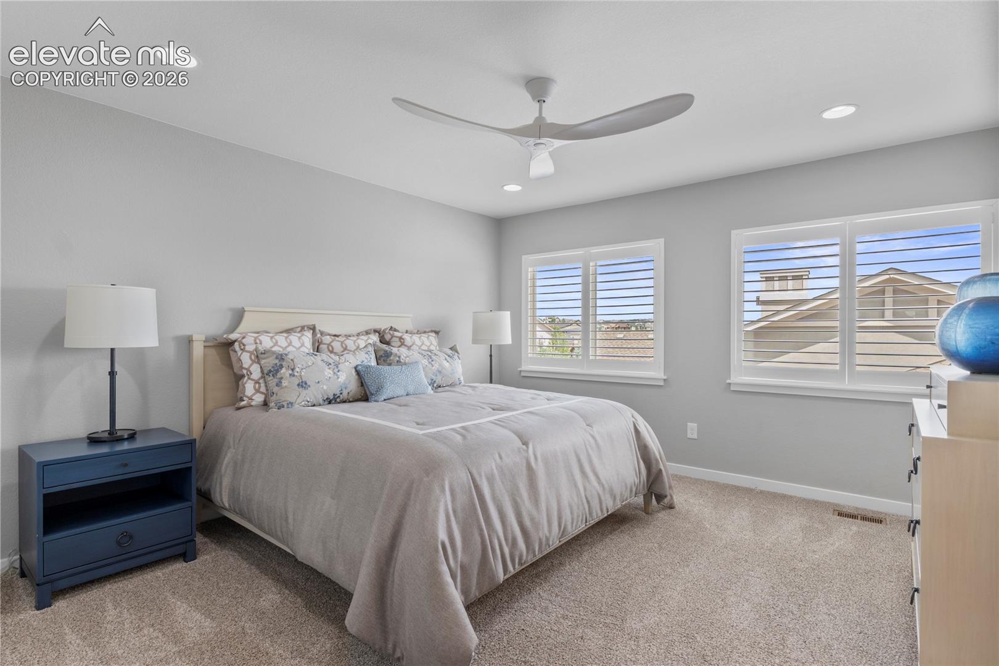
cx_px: 500
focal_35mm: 18
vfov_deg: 68.7
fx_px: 487
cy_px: 333
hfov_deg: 91.5
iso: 250
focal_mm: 11.7
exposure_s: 1/20
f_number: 8
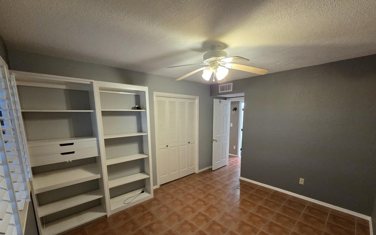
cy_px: 141
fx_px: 143
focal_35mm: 14
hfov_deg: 105.3
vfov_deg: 77.7
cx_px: 190
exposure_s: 1/60
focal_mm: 2.2
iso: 800
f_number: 2.2
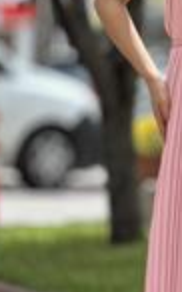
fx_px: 1837
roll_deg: -0.3
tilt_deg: -2.5
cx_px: 250
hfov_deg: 5.6
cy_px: 129
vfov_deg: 9.1
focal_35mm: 231
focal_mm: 9
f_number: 2.8
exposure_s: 1/345
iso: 32
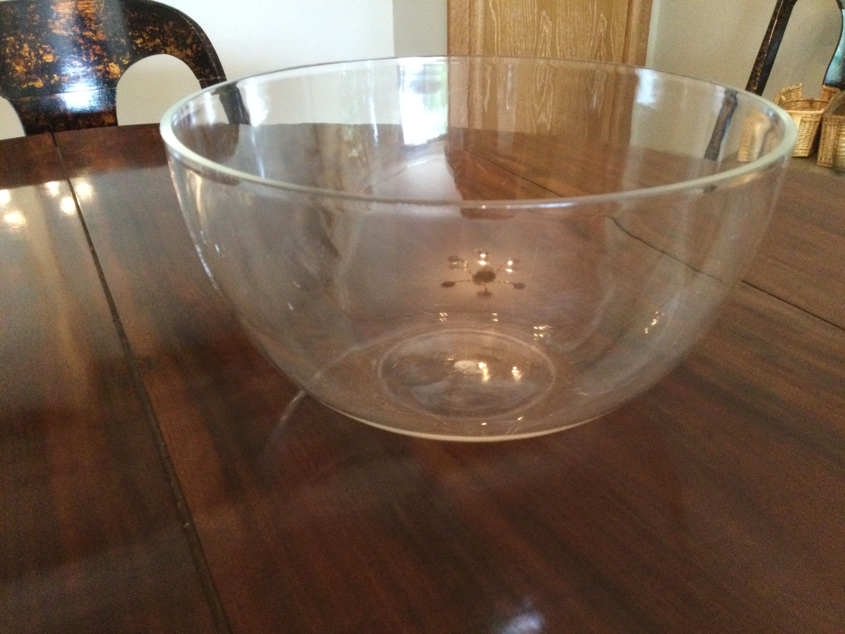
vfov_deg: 45.4
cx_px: 422
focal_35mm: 31
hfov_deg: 58.4
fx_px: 757
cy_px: 317
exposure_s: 1/25
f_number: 2.4
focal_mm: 3.3
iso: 200
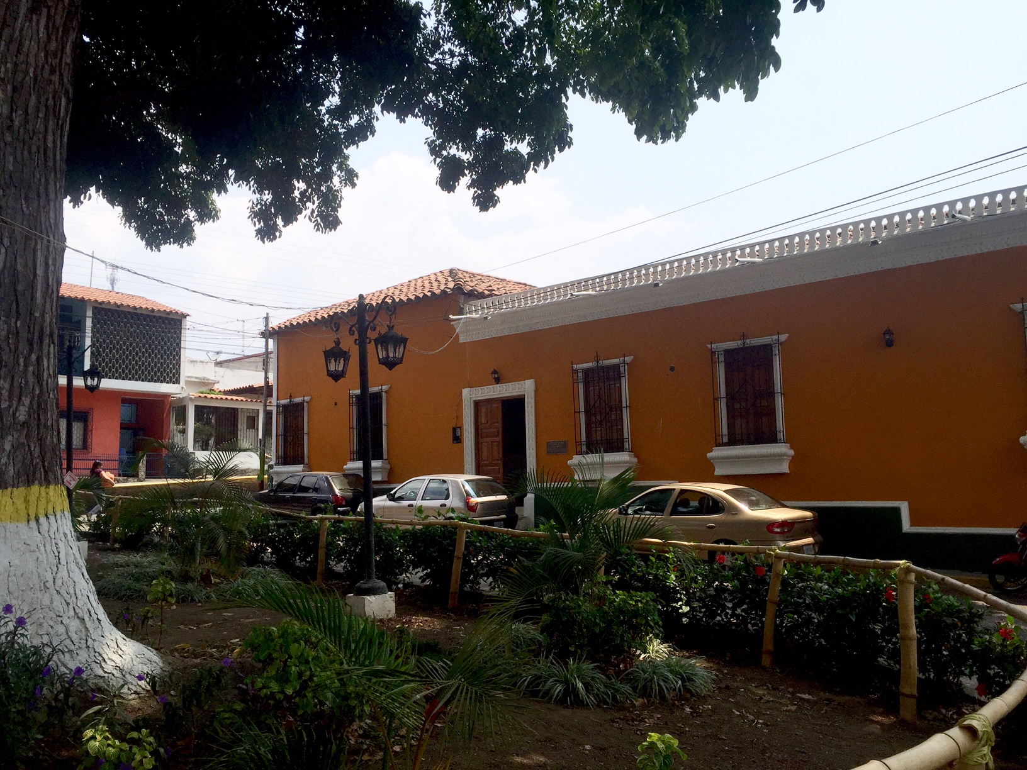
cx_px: 514
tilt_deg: +6.4
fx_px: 860
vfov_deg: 48.2
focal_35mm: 29
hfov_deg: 61.7
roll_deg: -0.7
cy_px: 385
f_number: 2.2
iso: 32
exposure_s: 1/2326
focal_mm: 4.15
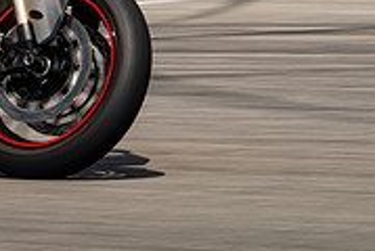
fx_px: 10121
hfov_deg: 2.1
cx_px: -216
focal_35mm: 970
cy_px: -72
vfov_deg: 1.4
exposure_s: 1/250
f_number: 9
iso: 160
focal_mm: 200
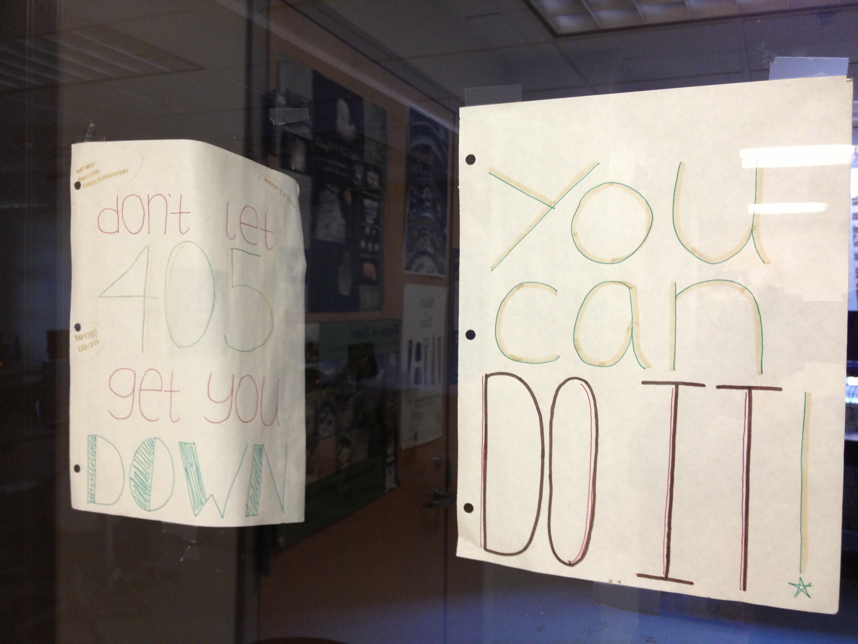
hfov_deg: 52.6
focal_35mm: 35
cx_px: 429
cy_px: 322
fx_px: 868
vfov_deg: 40.7
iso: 100
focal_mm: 4.28
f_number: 2.4
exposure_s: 1/20
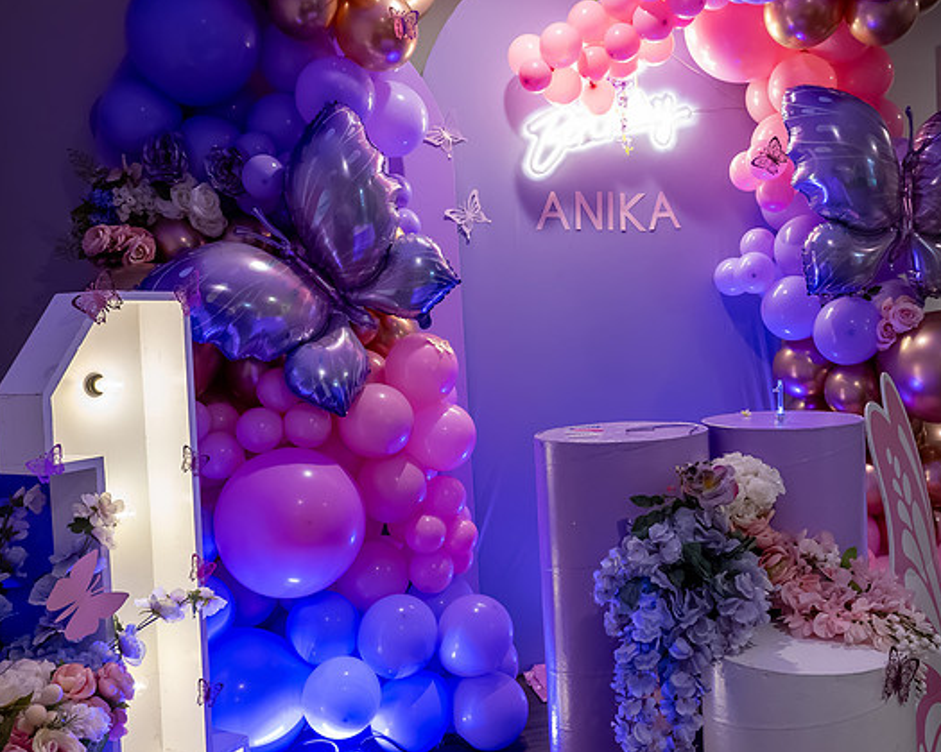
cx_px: 554
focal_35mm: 32
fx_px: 891
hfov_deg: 55.3
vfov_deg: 45.8
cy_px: 358
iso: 1600
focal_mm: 17
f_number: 5
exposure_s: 1/80
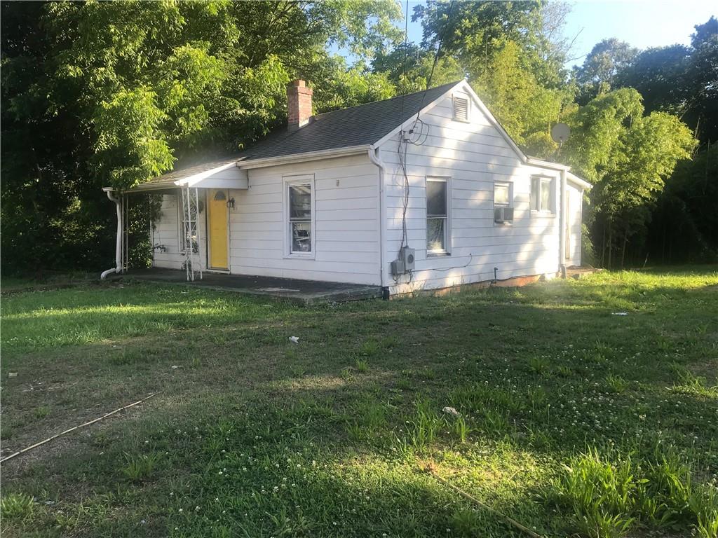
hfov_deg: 63.4
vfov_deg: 49.7
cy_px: 269
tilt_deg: -4.6
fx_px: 581
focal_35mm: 28
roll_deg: +0.7
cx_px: 359
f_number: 1.8
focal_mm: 3.99
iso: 20
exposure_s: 1/501
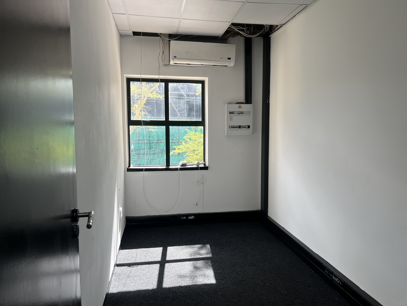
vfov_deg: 53.1
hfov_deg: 67.3
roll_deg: -0.5
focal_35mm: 26
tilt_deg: -6.2
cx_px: 204
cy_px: 153
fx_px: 306
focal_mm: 5.1
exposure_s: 1/203
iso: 40
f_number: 1.6
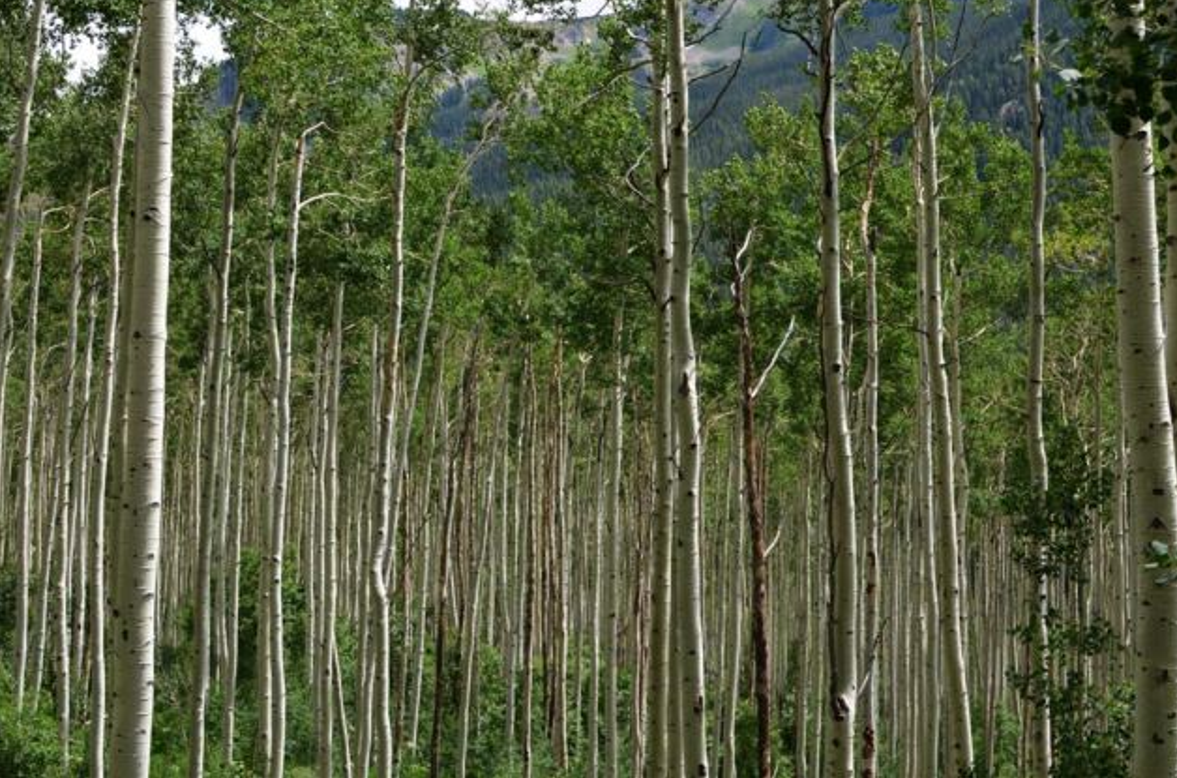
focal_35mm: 54
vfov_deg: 25.1
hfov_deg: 37.3
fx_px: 1745
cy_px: 383
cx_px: 598
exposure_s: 1/200
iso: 100
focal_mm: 35
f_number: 7.1
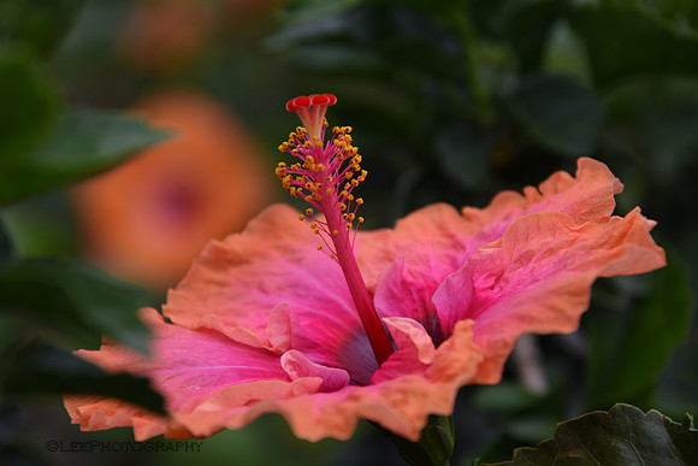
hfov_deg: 11.8
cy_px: 233
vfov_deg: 7.9
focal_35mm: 174
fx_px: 3374
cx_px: 349
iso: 100
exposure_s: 1/125
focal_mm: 116
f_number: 5.6
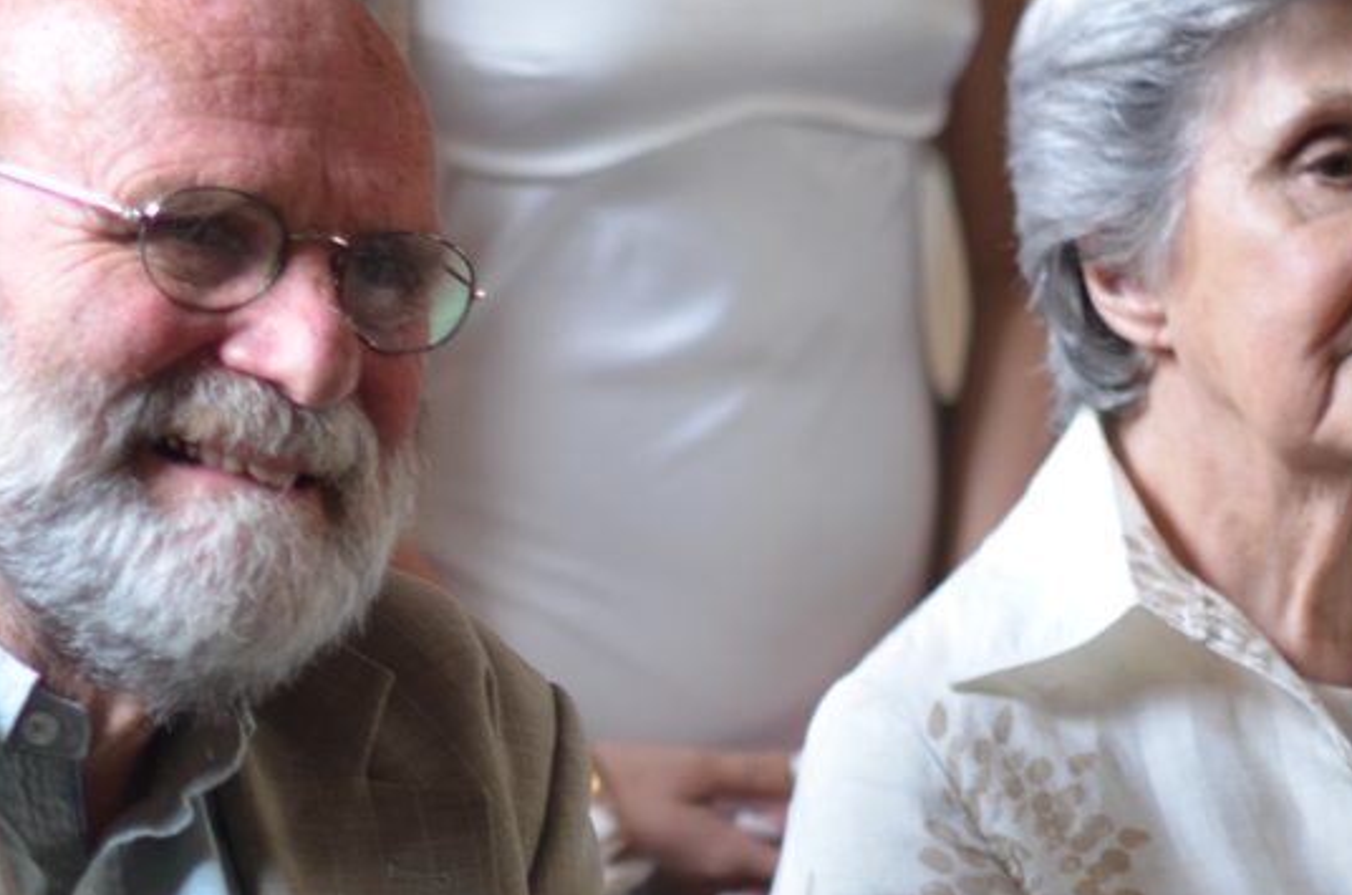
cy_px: 696
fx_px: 6708
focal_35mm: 179
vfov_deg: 7.6
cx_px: 378
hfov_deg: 11.5
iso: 200
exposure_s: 1/40
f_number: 1.6
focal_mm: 50
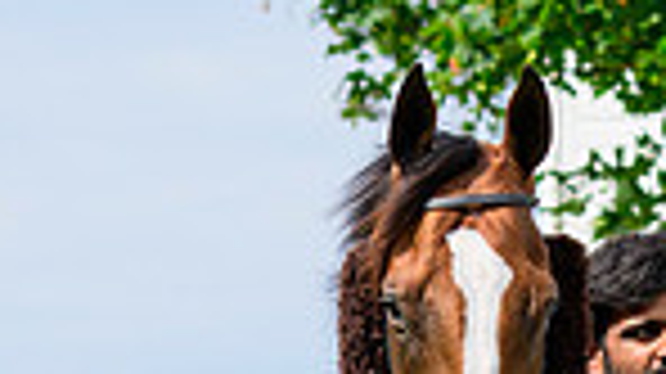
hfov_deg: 4.5
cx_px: 513
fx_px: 8435
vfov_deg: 2.5
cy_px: 937
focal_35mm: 478
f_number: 6.3
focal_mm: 100
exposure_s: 1/1250
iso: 400
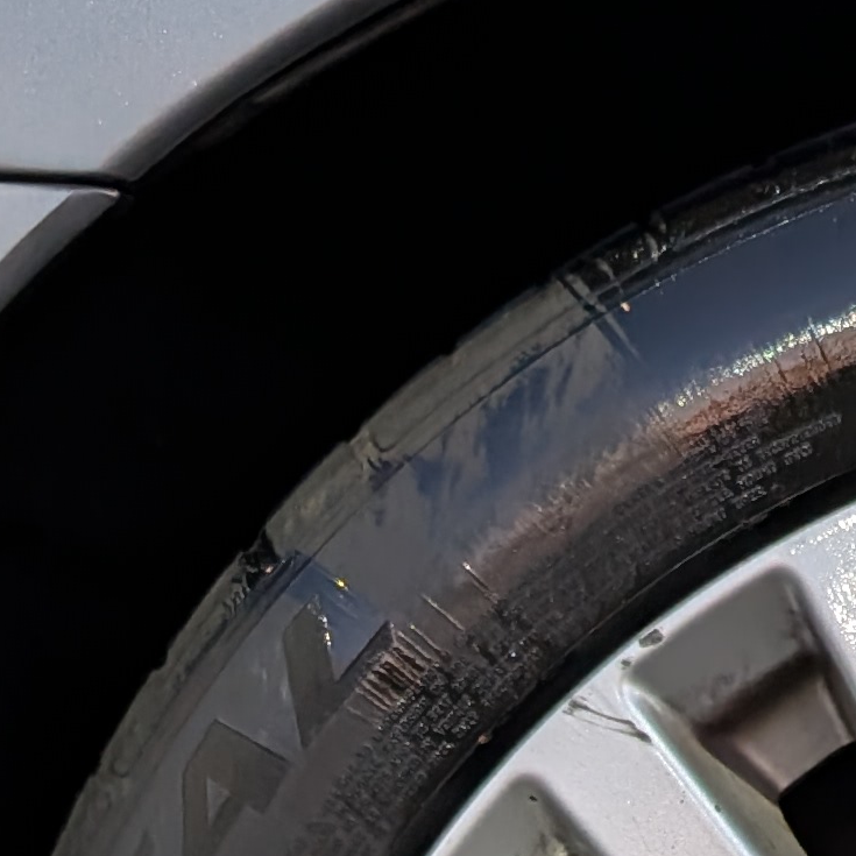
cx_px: 1189
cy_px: 1301
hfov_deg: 14.0
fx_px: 3301
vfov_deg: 13.8
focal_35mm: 118
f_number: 1.68
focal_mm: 6.9
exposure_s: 1/37.6
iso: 420
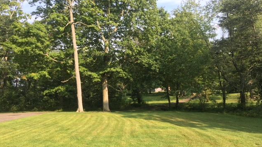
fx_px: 222
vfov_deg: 36.6
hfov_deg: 61.0
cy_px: 85
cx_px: 131
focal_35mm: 32
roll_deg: +4.3
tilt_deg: +4.6
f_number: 2.2
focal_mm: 4.15
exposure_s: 1/329
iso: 25
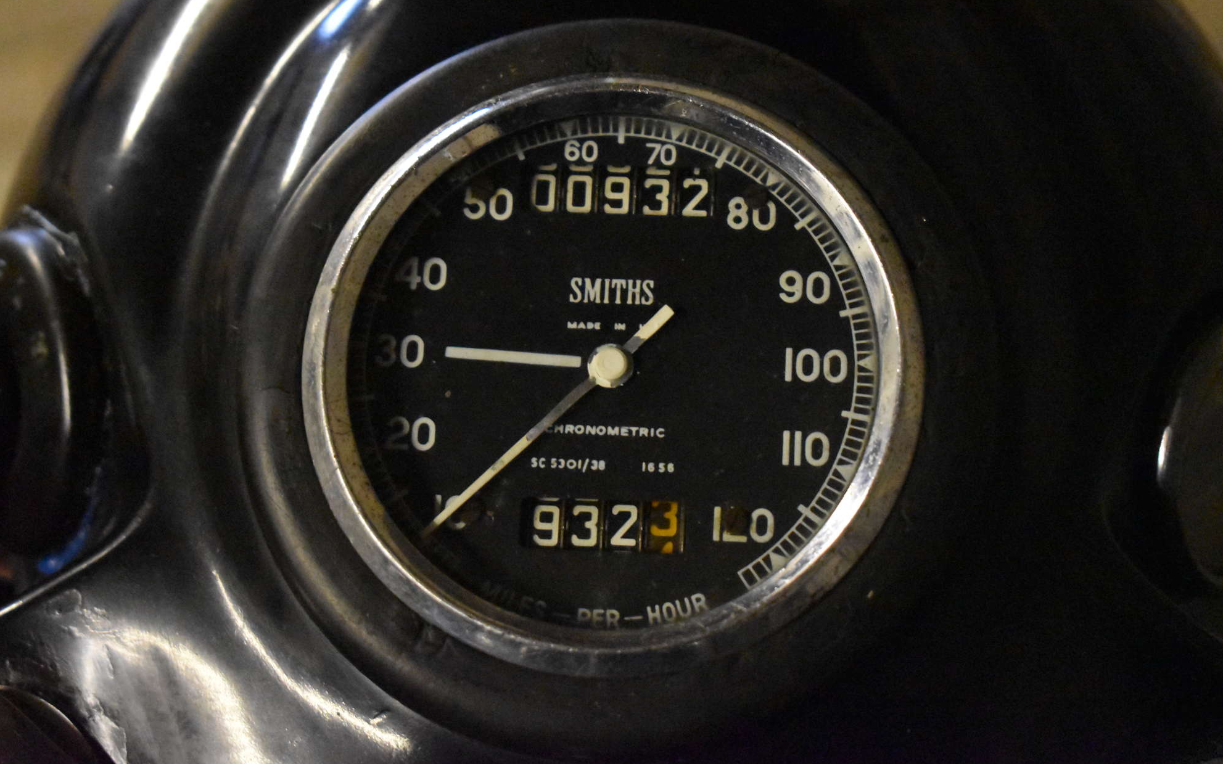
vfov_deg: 17.6
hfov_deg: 27.9
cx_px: 615
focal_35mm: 74
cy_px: 368
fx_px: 2466
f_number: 5.3
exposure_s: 1/100
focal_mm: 48
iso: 12800
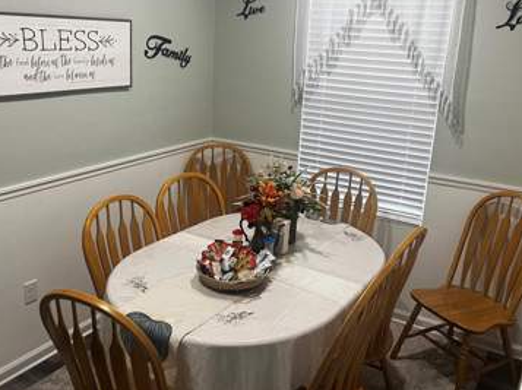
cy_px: 202
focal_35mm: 35
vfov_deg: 40.6
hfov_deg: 52.7
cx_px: 250
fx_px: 527
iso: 100
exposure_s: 1/60
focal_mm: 5.1
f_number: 1.6
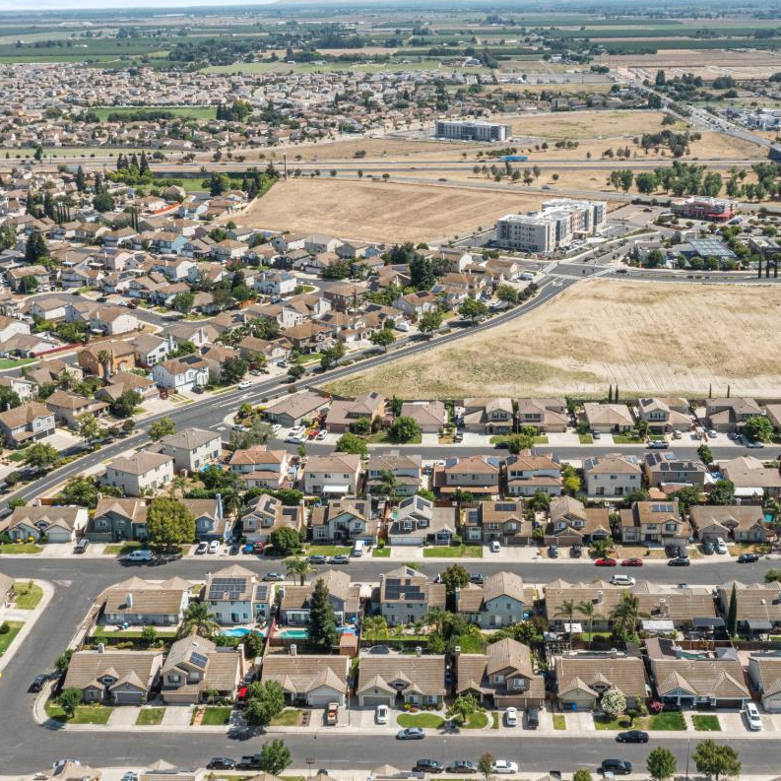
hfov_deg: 37.6
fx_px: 1149
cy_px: 356
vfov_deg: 37.5
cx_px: 395
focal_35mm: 45
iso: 800
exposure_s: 1/500
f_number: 8
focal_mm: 10.26
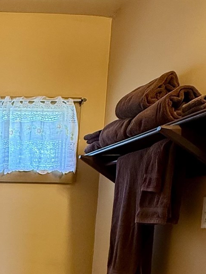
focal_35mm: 50
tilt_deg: -8.2
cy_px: 272
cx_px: -73
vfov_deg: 34.8
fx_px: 397
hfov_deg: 24.7
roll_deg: -1.7
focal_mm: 2.22
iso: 200
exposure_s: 1/120
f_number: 2.2
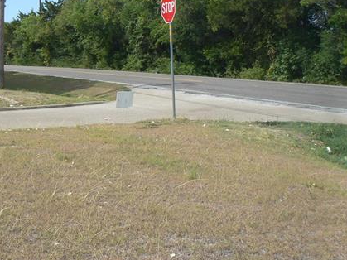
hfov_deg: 34.3
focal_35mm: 55
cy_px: 81
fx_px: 551
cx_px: 89
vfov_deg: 26.4
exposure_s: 1/320
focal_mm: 6
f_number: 5.6
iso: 80
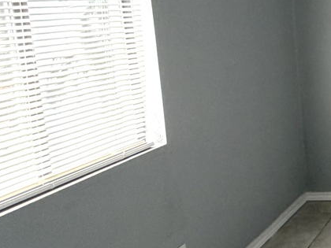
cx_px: 530
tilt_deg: -10.4
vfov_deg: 29.7
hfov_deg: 25.6
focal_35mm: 48
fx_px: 459
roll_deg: -1.1
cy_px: 56
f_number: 2.2
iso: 200
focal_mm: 2.22
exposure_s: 1/121
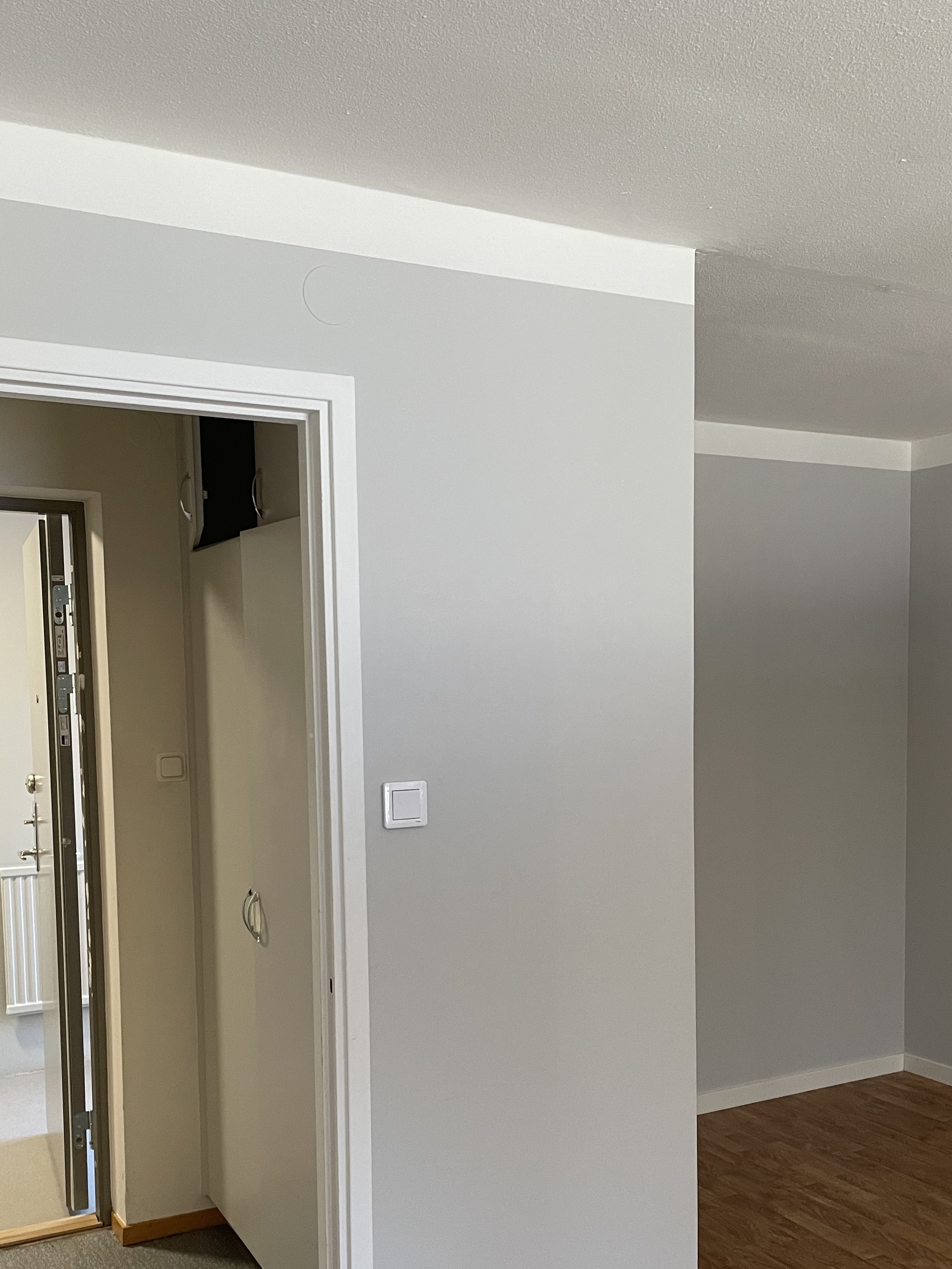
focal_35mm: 36
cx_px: 534
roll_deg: +0.9
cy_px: 794
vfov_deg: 50.8
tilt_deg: -4.6
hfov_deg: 39.6
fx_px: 1320
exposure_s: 1/60
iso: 125
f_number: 1.6
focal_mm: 4.2
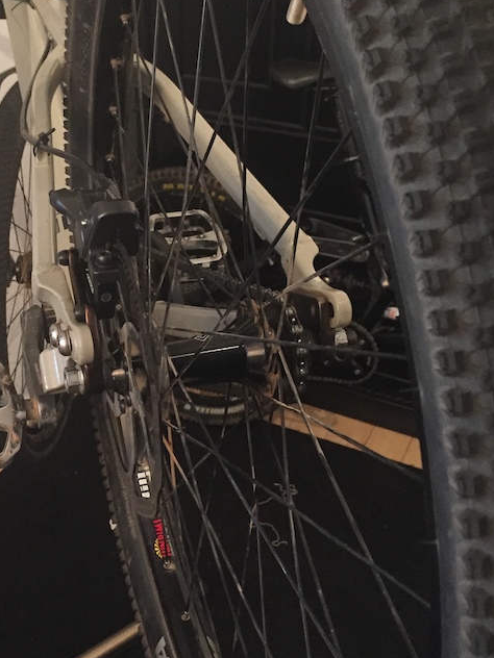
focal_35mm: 47
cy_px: 285
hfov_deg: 30.3
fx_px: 894
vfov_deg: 40.4
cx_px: 115
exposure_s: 1/15
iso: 320
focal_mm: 4.15
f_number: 2.2
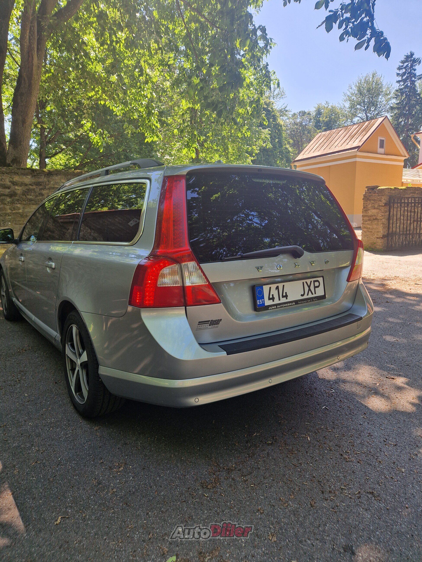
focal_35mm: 23
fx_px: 374
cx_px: 211
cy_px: 281
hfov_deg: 58.9
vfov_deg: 73.9
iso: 50
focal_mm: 5.4
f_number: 1.8
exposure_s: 1/230
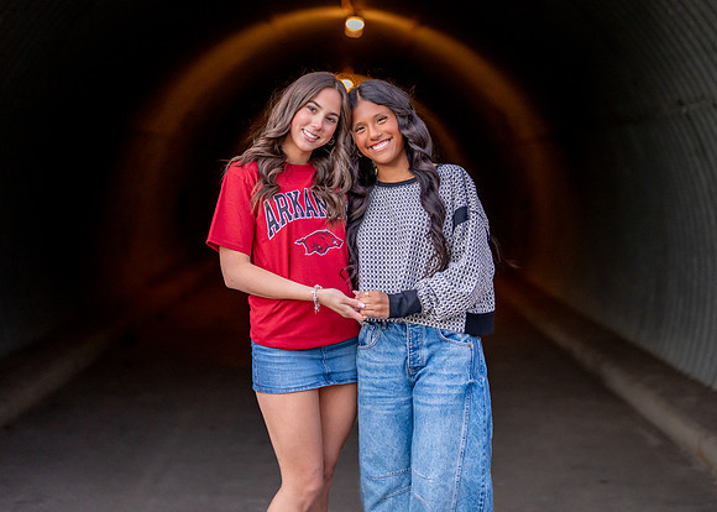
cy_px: 195
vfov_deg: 21.8
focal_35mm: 65
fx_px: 1329
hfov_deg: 30.2
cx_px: 355
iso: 1000
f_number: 1.2
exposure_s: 1/500
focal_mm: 50
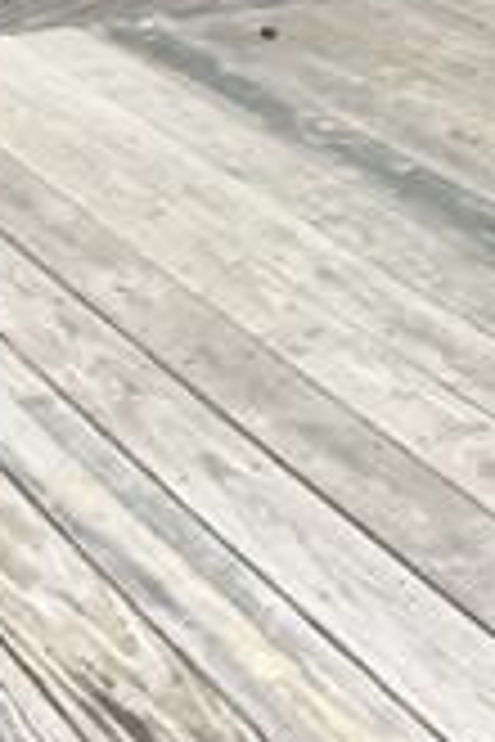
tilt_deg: -2.2
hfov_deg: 9.6
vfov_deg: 13.6
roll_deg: +0.5
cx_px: 657
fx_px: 2887
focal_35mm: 140
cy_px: -463
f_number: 2.2
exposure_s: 1/356
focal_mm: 4.15
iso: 32
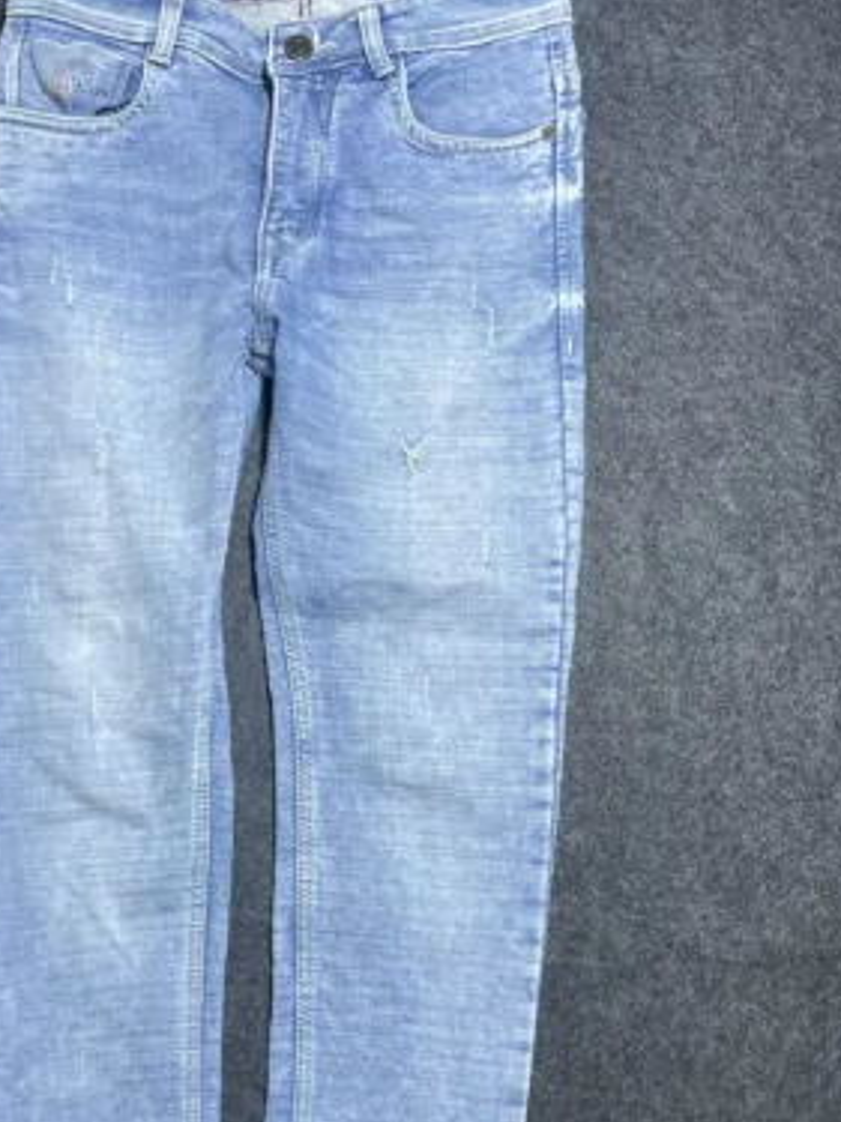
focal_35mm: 37
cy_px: 699
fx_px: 1199
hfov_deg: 38.1
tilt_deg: -55.7
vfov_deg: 49.7
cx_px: 263
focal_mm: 4.2
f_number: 1.6
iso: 100
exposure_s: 1/100
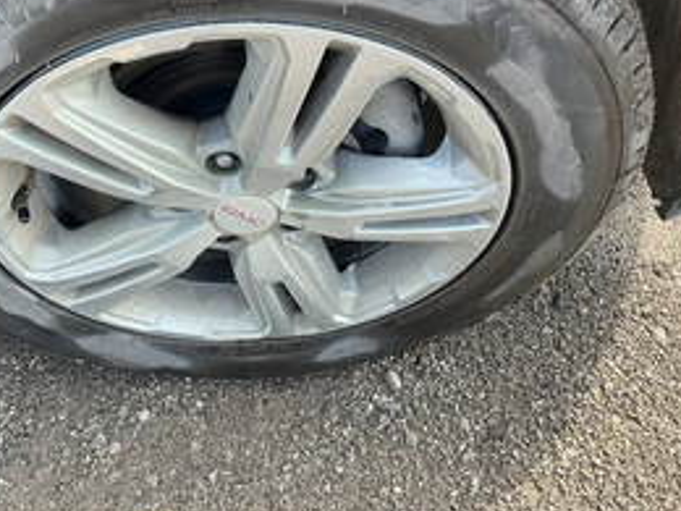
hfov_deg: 43.7
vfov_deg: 33.1
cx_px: 280
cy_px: 142
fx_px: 846
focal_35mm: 43
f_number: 1.8
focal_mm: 3
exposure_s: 1/122
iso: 25
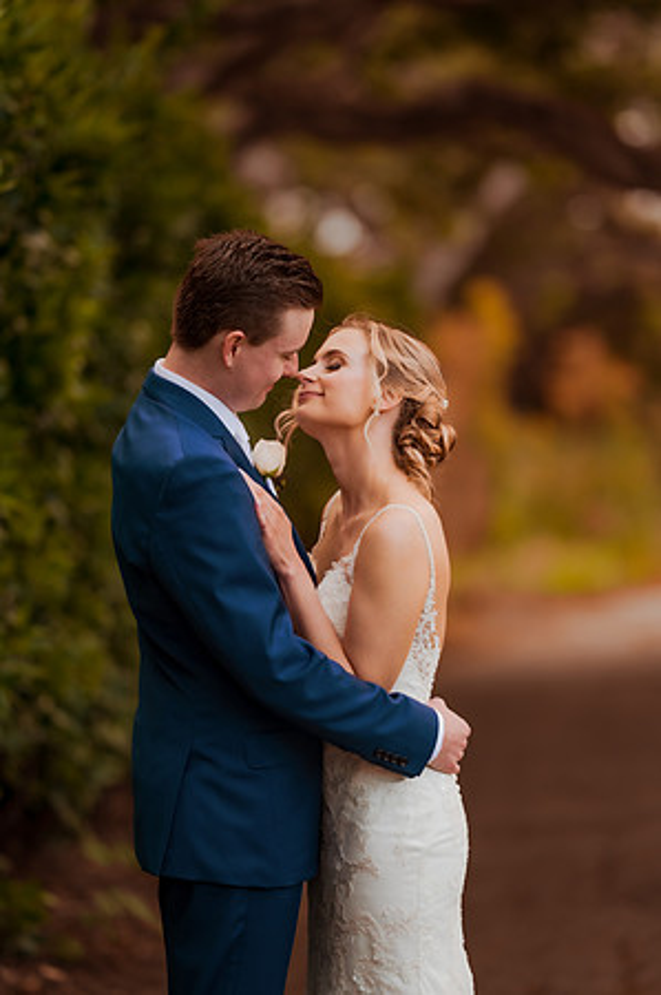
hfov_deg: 10.1
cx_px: 330
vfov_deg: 15.2
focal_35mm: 135
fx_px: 3726
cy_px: 498
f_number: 1.8
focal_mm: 135
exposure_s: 1/1000
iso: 320
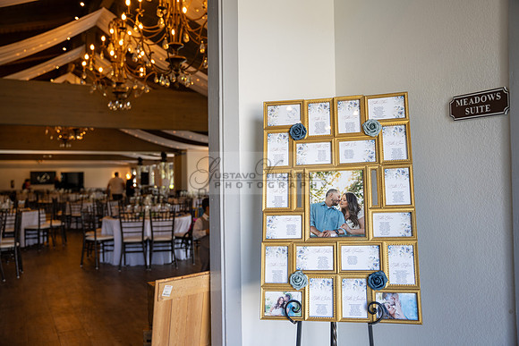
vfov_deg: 41.3
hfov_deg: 58.9
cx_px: 260
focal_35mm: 32
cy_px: 173
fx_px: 460
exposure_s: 1/80
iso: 64
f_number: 2.8
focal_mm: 31.9
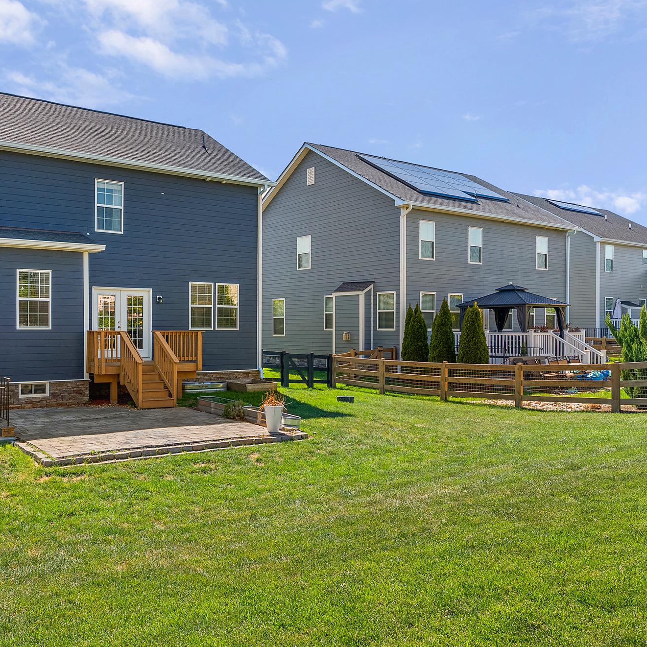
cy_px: 330
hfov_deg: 53.5
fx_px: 613
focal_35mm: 29
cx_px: 174
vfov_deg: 55.6
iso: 800
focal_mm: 22
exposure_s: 1/125
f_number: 8
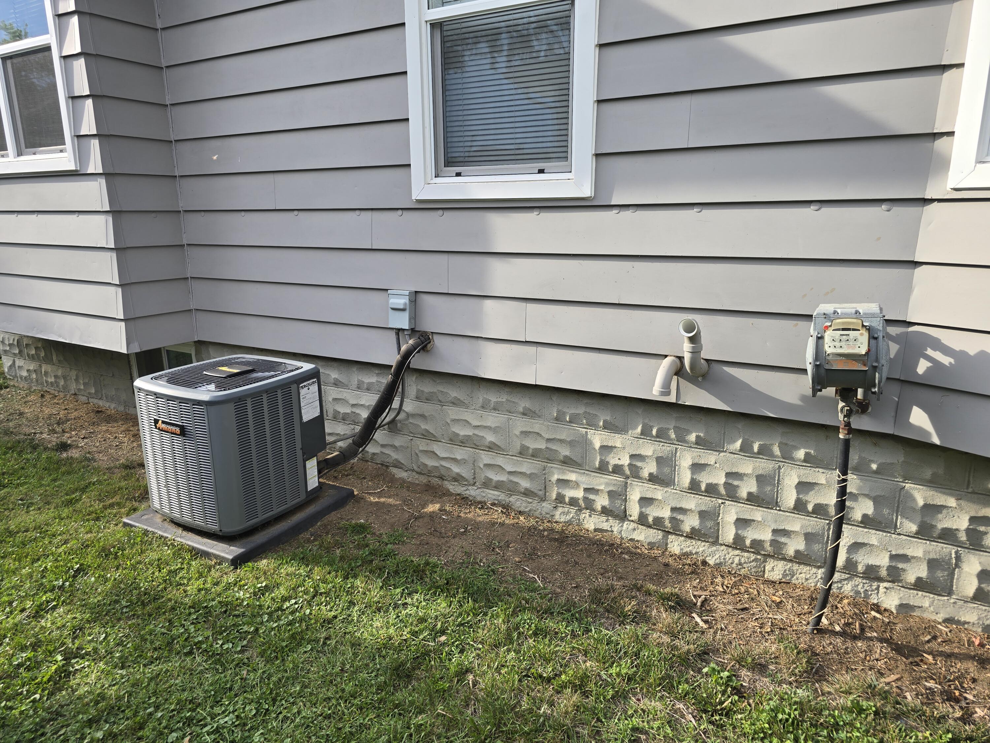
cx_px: 495
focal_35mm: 23
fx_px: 658
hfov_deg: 73.9
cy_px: 372
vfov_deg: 58.9
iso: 12
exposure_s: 1/190
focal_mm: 6.3
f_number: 1.7
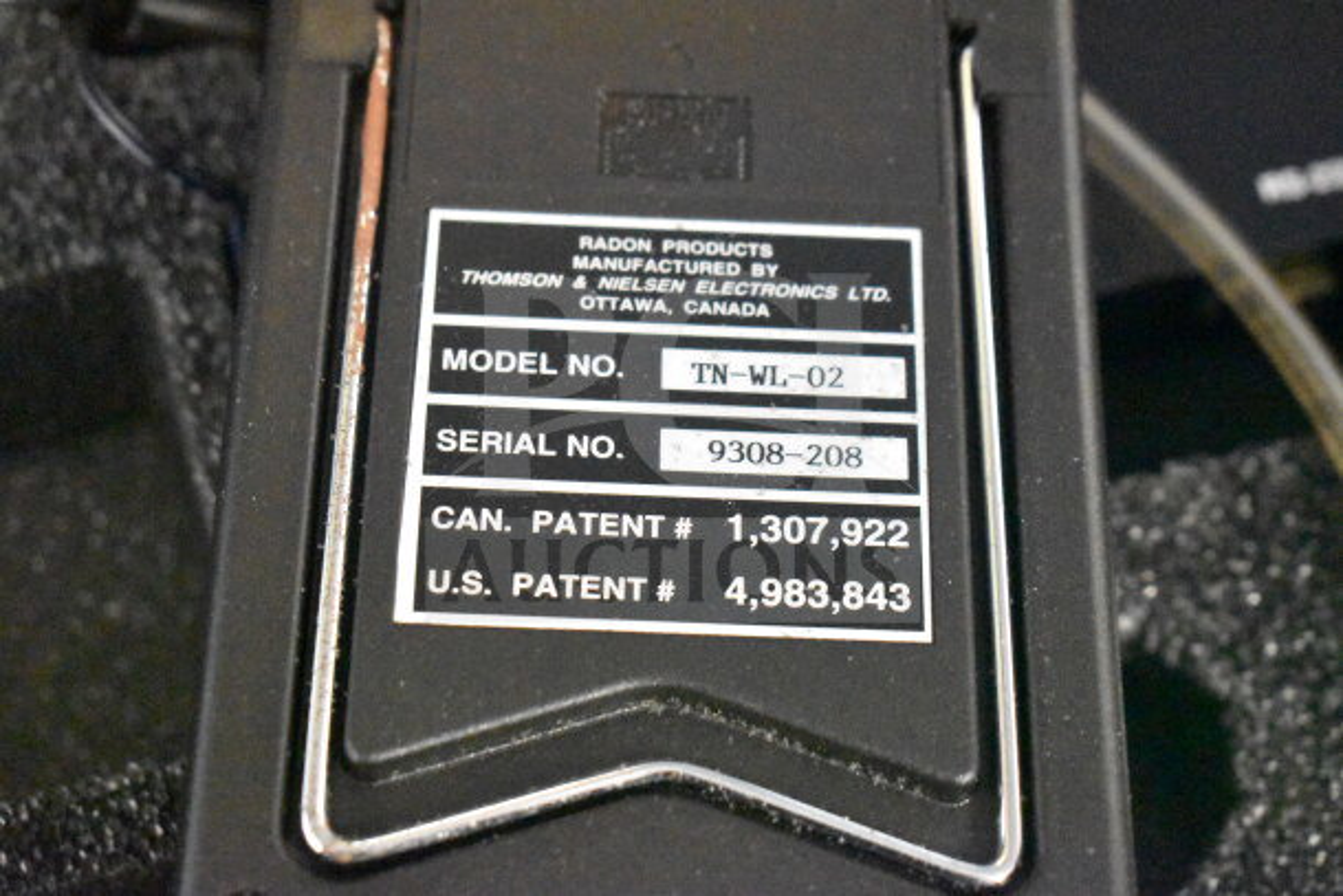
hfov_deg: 27.0
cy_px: 448
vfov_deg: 18.2
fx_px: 2798
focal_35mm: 75
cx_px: 672
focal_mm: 50
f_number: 5.6
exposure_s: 1/50
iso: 25600
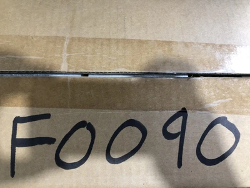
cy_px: 94
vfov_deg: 49.7
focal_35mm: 28
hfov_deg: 63.4
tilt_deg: -76.9
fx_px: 202
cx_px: 125
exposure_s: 1/24
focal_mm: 3.99
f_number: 1.8
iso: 40
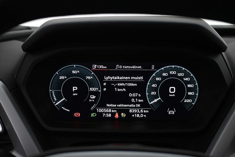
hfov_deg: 52.2
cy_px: 78
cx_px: 118
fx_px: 240
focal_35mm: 37
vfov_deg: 36.2
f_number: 4.2
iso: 4000
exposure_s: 1/125
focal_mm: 24.5
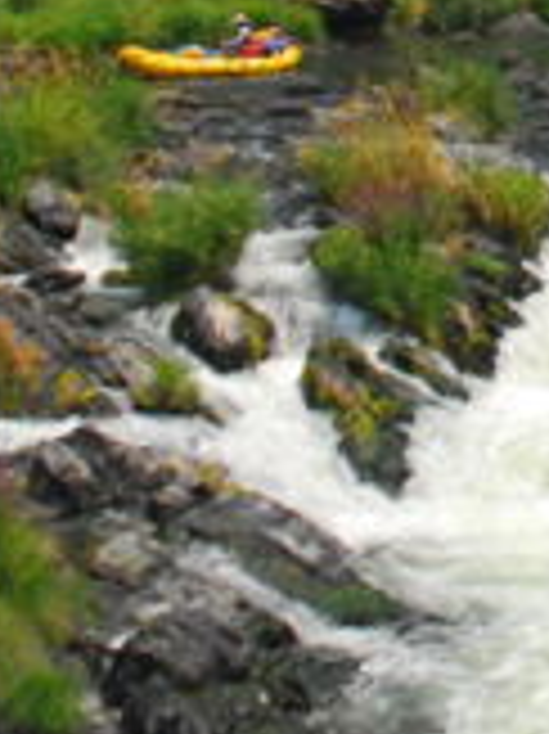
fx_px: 3303
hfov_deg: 9.2
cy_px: -187
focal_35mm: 156
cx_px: 878
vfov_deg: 12.3
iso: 160
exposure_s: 1/1250
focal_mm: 22
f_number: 3.8
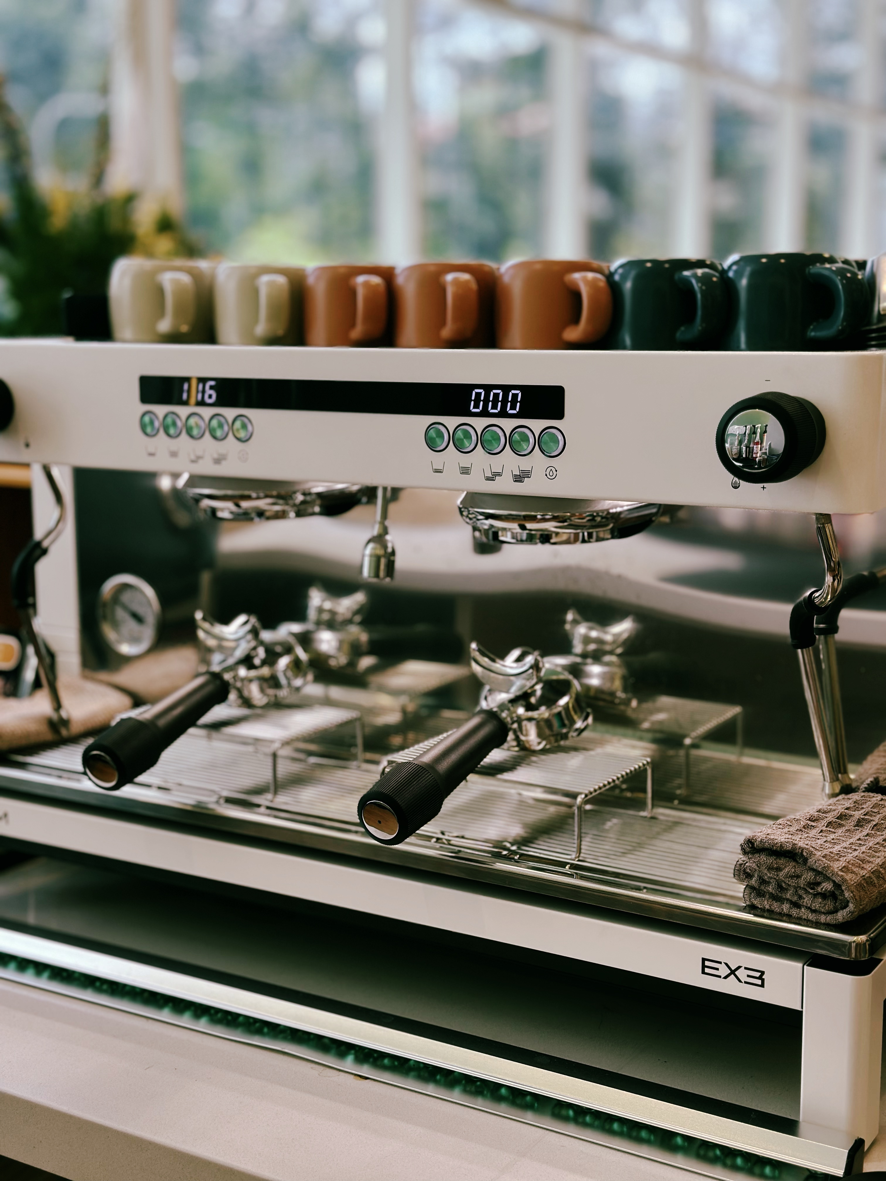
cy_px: 590
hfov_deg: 30.3
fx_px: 1638
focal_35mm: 48
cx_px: 443
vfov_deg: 39.7
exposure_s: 1/121
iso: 64
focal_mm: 6.86
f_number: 1.78
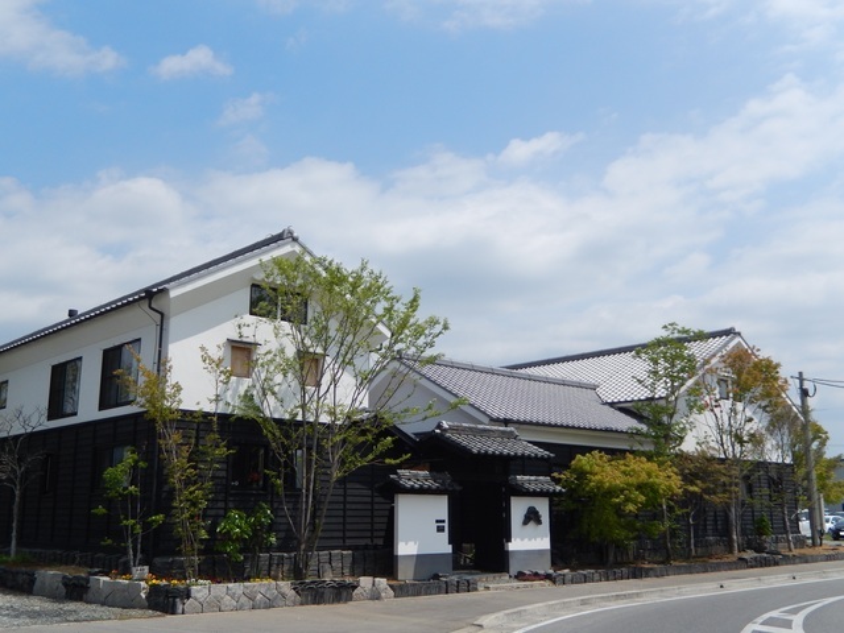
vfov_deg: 39.7
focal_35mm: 36
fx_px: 878
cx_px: 422
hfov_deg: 51.4
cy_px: 316
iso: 125
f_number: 8
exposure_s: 1/500
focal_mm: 6.5
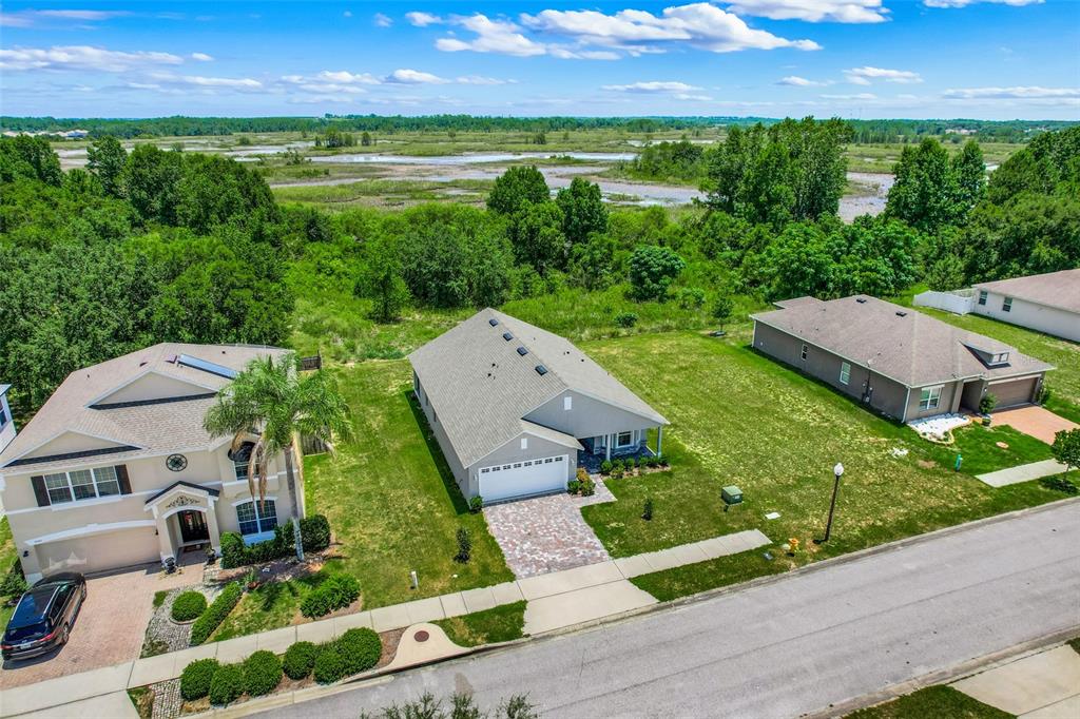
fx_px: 660
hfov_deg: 78.6
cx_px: 540
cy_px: 360
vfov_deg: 57.2
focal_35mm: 22
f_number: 2.8
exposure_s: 1/350
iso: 110
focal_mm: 8.38
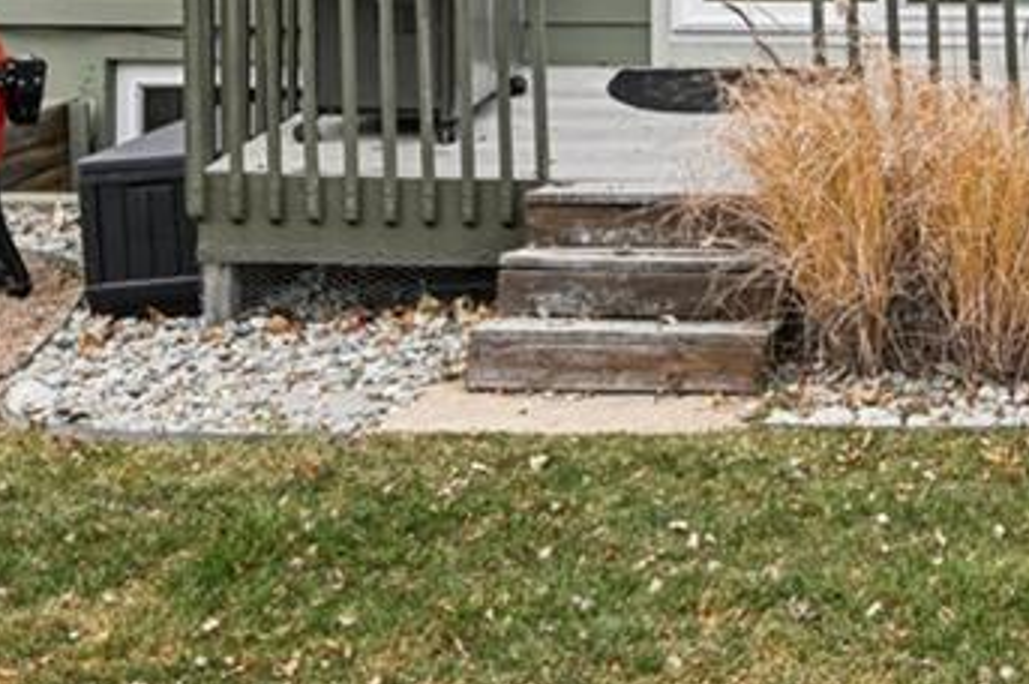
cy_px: -384
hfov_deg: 22.1
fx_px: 2399
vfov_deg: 14.9
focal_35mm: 84
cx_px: 1278
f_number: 8
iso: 64
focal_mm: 18
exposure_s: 1/80
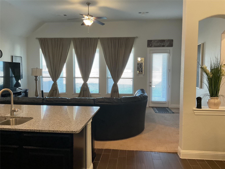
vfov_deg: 48.2
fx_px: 188
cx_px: 112
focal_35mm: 29
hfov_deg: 61.7
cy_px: 84
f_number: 1.8
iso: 160
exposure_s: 1/60
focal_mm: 3
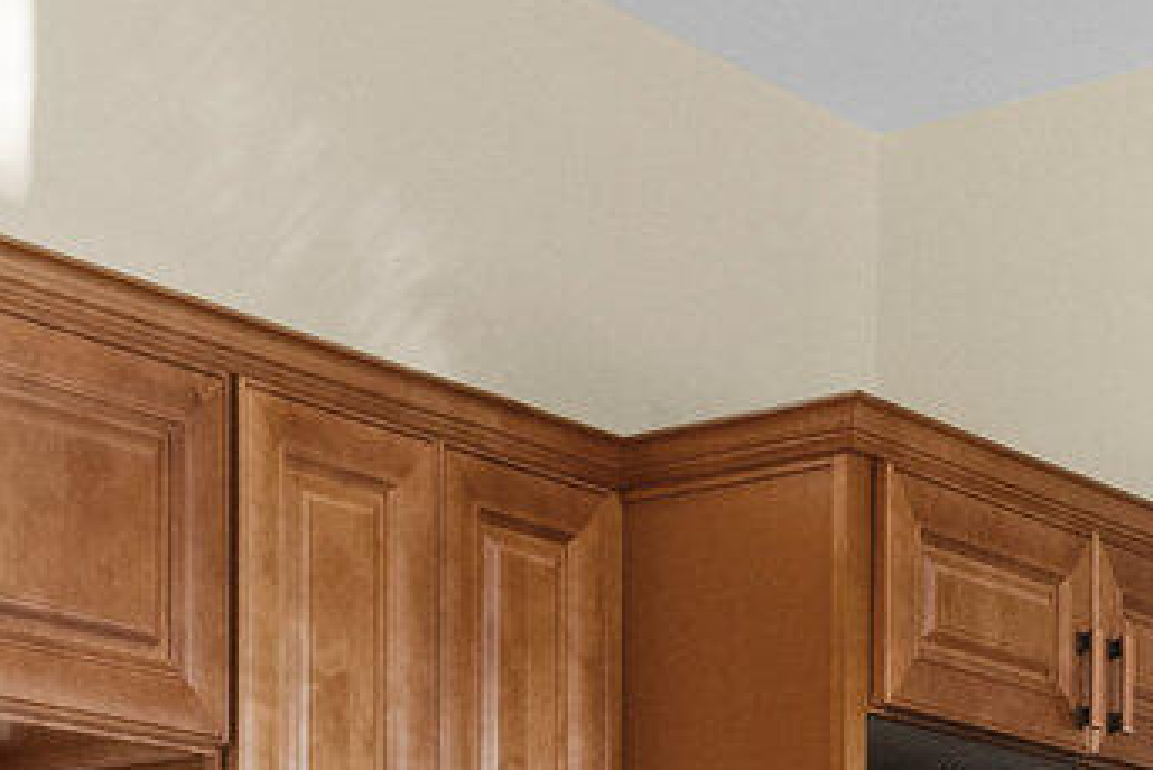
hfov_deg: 20.6
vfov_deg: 12.6
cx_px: 588
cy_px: 1406
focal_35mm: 99
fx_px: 3172
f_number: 8
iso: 2500
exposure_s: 1/160
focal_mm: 17
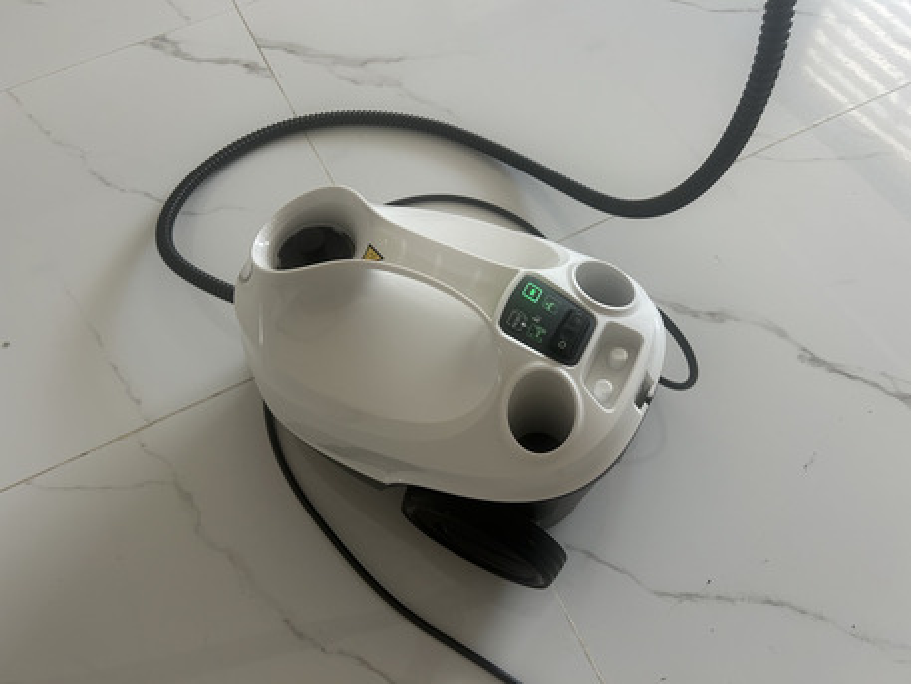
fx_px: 684
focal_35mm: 26
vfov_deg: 53.1
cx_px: 456
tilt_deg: -57.3
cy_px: 342
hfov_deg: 67.3
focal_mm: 5.7
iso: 160
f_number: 1.5
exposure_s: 1/60
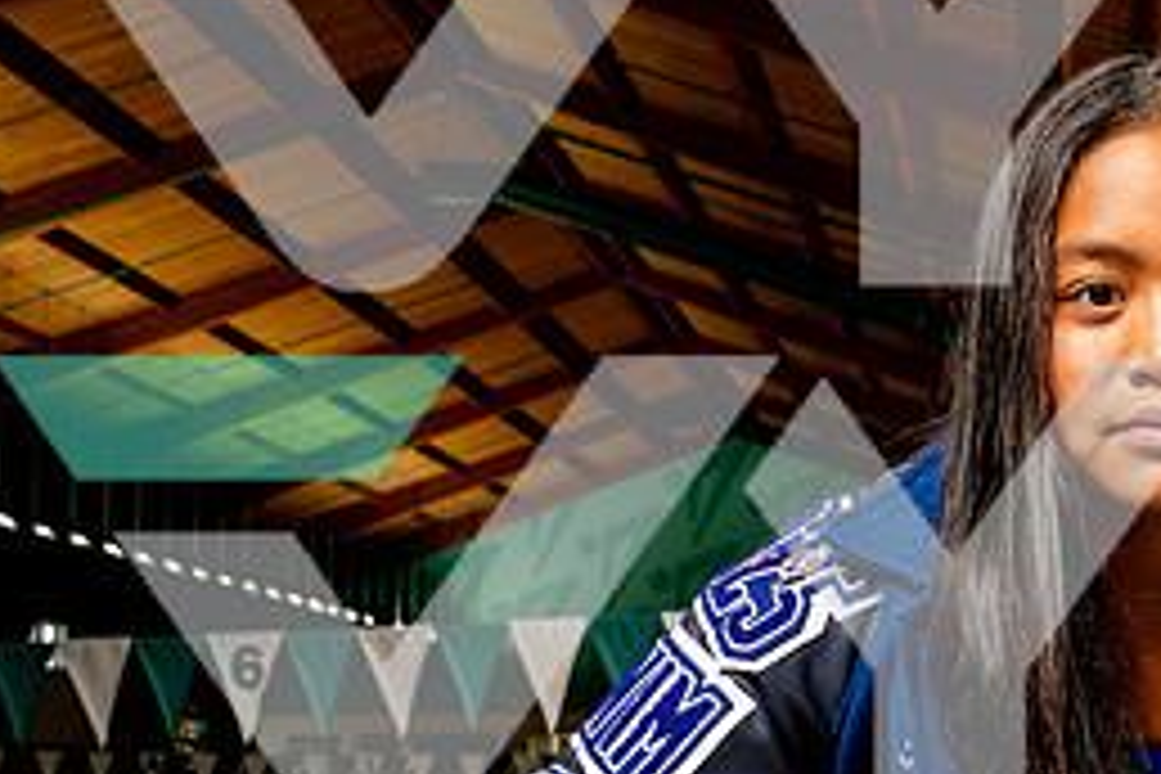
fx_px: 1741
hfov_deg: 33.9
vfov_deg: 24.7
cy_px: 596
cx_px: 1138
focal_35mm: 54
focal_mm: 24
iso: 500
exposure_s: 1/125
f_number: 7.1
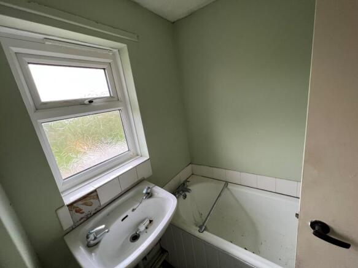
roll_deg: +7.4
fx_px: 134
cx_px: 179
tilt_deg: -14.8
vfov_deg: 89.9
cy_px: 134
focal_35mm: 13
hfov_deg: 106.2
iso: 125
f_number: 1.8
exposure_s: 1/99
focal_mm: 1.57
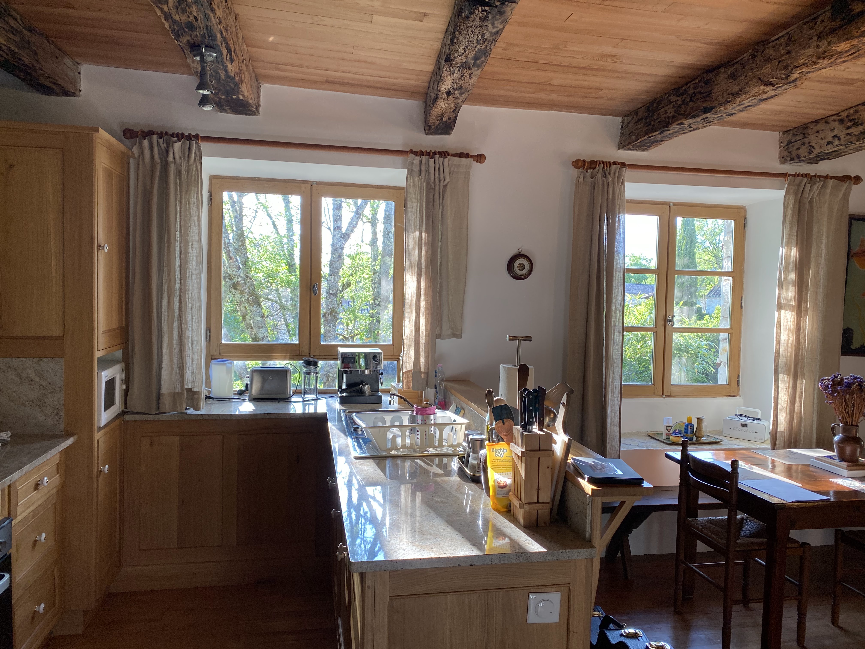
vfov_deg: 53.1
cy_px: 324
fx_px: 650
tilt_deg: -2.6
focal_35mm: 26
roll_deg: -1.7
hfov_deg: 67.3
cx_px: 432
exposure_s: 1/121
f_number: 1.8
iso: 64
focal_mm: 4.25
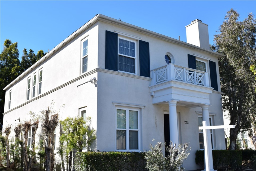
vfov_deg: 40.0
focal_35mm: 33
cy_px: 86
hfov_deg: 57.2
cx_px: 128
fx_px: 235
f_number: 10
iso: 200
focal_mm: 22
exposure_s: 1/400
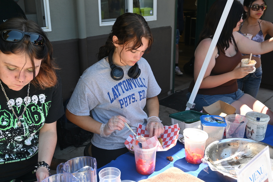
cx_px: 136
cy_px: 91
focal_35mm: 36
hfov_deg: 53.1
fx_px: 273
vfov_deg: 36.9
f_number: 5
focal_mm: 24
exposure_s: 1/250
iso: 200
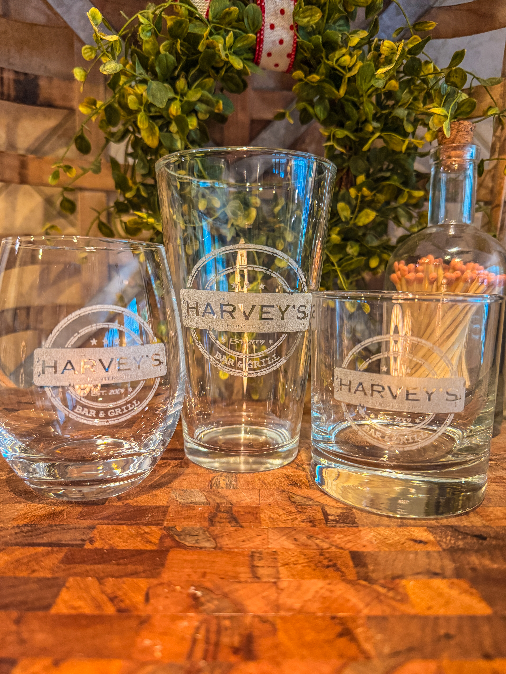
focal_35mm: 24
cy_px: 337
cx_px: 253
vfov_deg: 71.6
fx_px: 468
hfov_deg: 56.8
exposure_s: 1/60
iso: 500
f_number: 1.8
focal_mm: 6.76
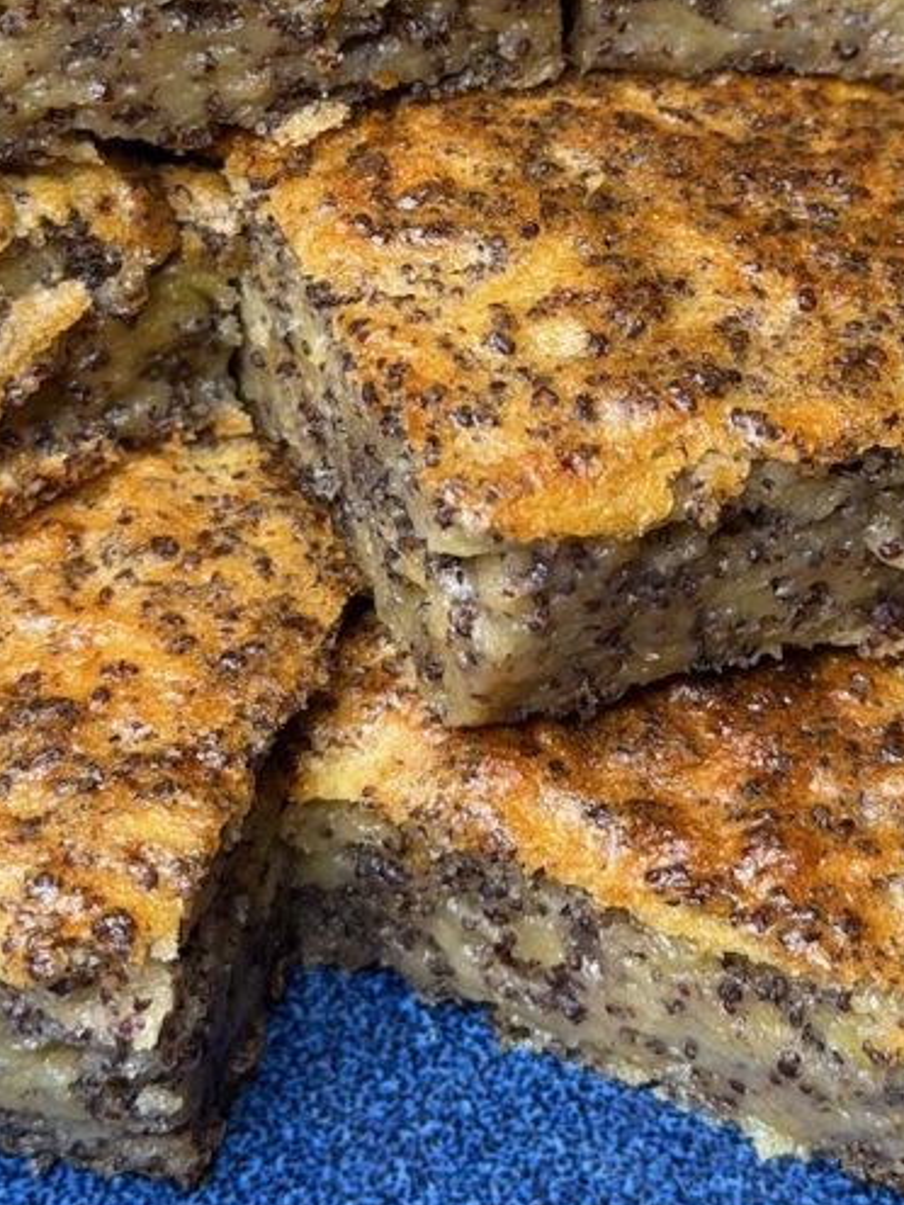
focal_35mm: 99
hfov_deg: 14.9
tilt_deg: -37.1
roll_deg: -1.7
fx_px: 3447
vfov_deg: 19.7
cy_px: 343
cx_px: 501
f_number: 1.78
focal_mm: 6.76
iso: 250
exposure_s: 1/60
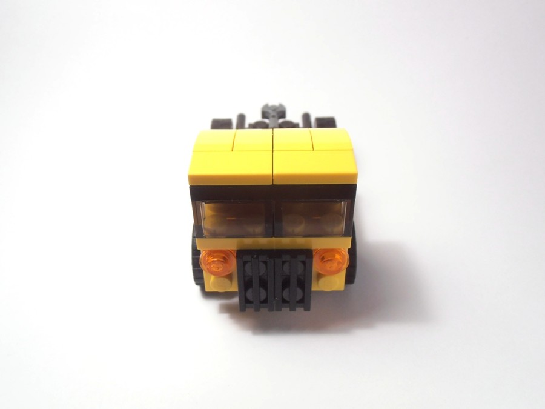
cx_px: 272
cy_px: 204
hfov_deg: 50.1
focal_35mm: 37
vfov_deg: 38.7
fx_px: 583
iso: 80
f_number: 3.9
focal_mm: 6.61
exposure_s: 1/60
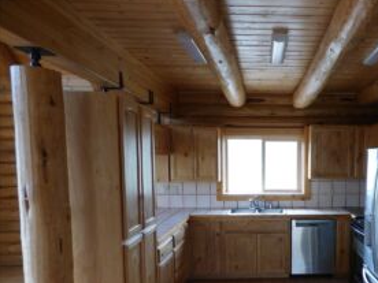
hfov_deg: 59.2
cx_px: 271
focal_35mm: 29
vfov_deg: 47.1
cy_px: 198
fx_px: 317
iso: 200
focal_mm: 3.58
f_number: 2.8
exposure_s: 1/60
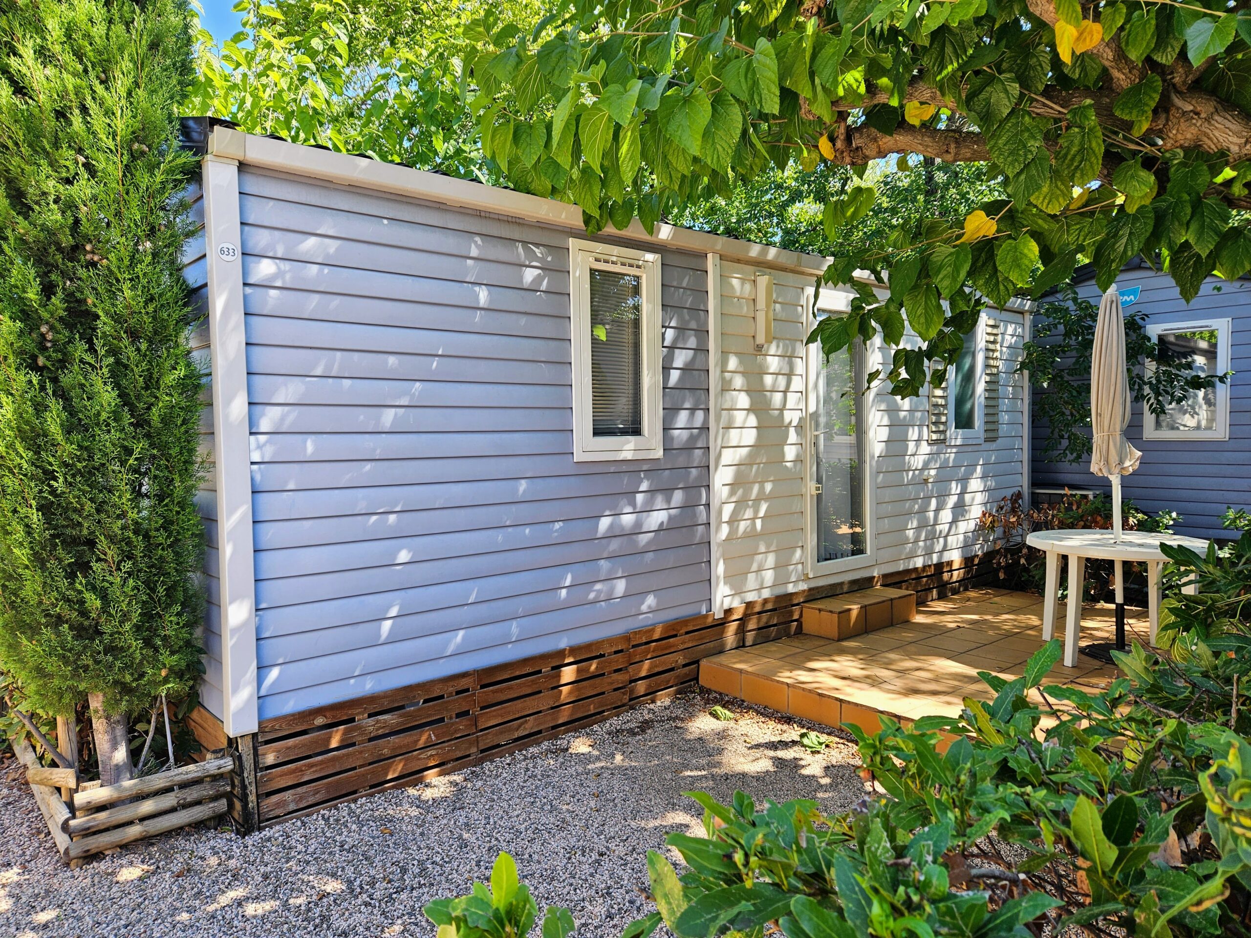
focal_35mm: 23
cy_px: 469
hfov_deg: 73.9
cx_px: 626
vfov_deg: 58.9
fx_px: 831
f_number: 1.8
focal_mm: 5.4
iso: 25
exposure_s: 1/228
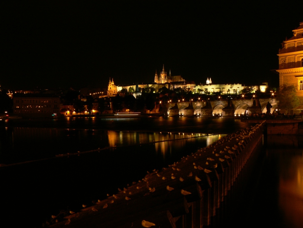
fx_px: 315
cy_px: 114
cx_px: 152
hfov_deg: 51.4
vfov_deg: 39.7
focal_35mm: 36
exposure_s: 8
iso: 80
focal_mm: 6
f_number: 6.3
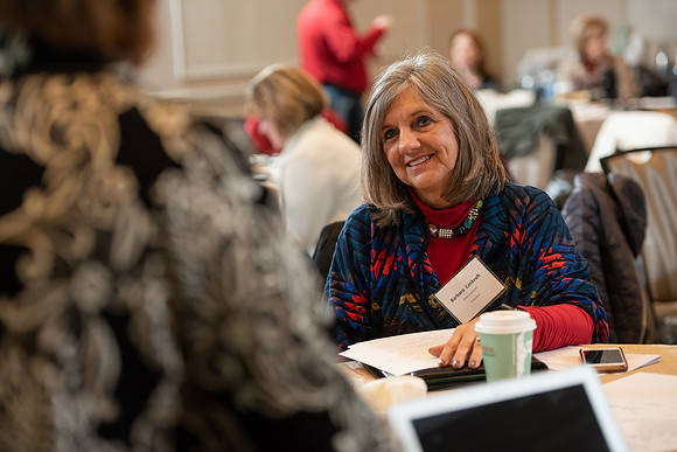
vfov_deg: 14.0
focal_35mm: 98
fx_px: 1843
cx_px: 338
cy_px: 226
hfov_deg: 20.8
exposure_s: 1/160
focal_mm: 98
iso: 1000
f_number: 3.2
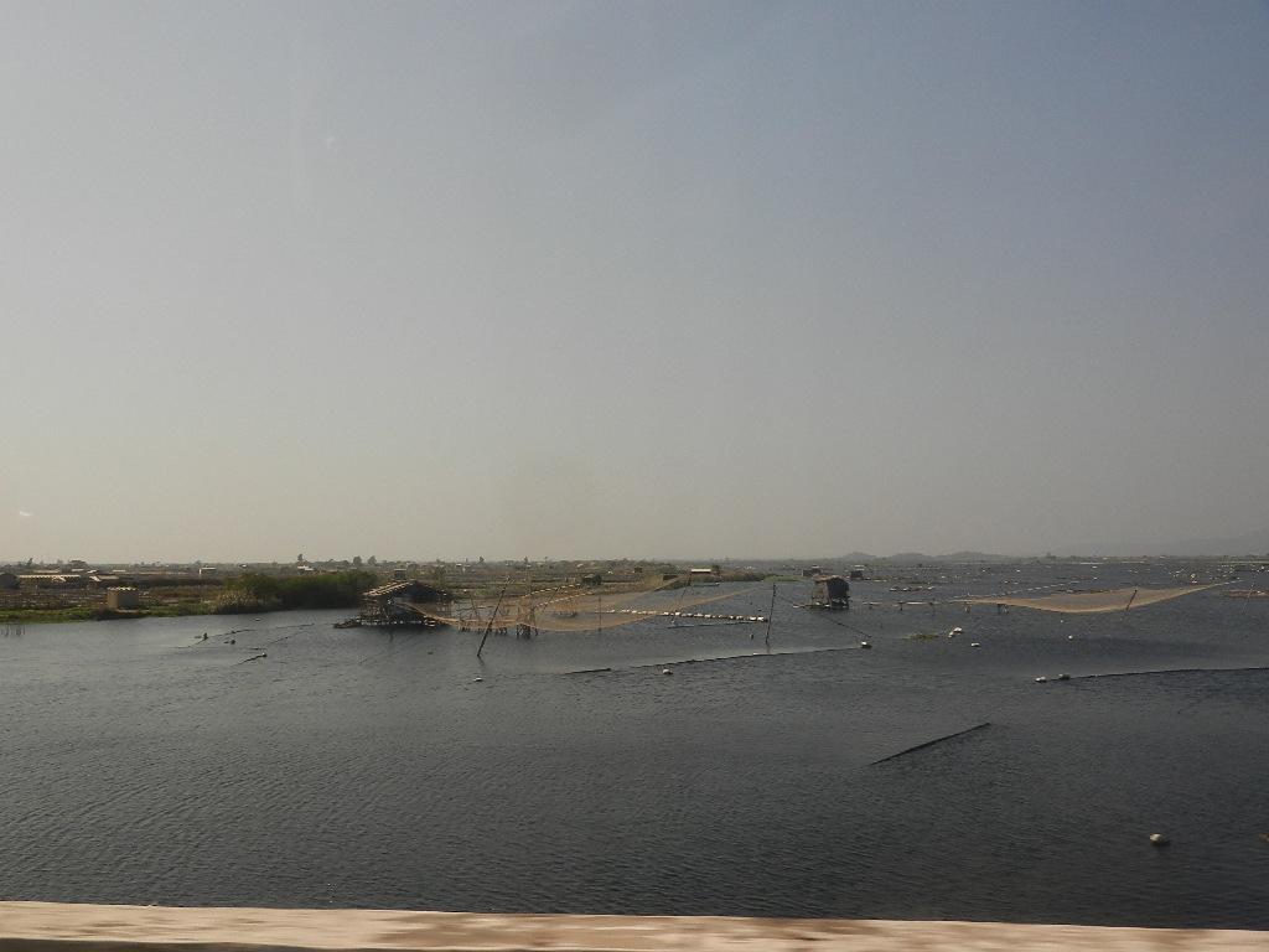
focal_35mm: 33
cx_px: 634
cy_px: 476
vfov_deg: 42.9
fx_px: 1210
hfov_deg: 55.4
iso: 160
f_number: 3.8
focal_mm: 5.9
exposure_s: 1/320
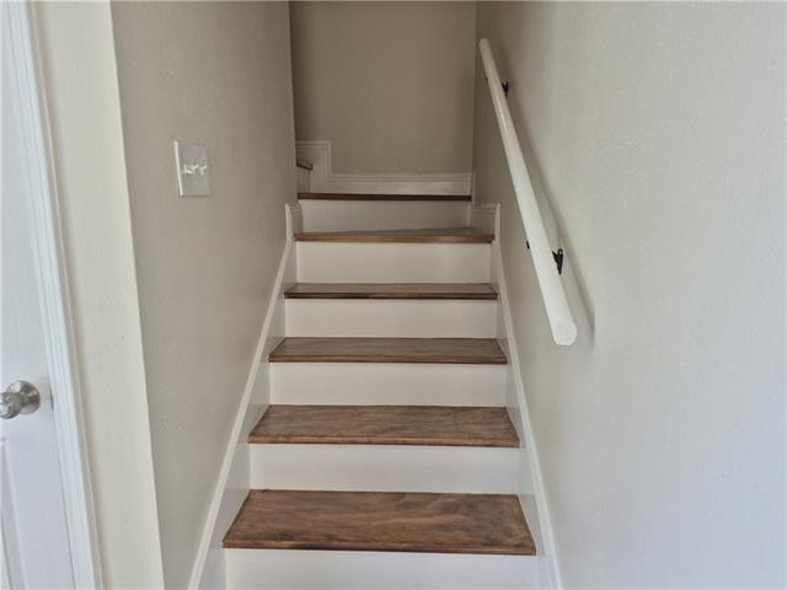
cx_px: 394
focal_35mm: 23
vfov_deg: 58.9
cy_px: 295
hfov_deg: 73.9
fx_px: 523
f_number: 1.8
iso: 64
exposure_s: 1/120
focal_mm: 5.4
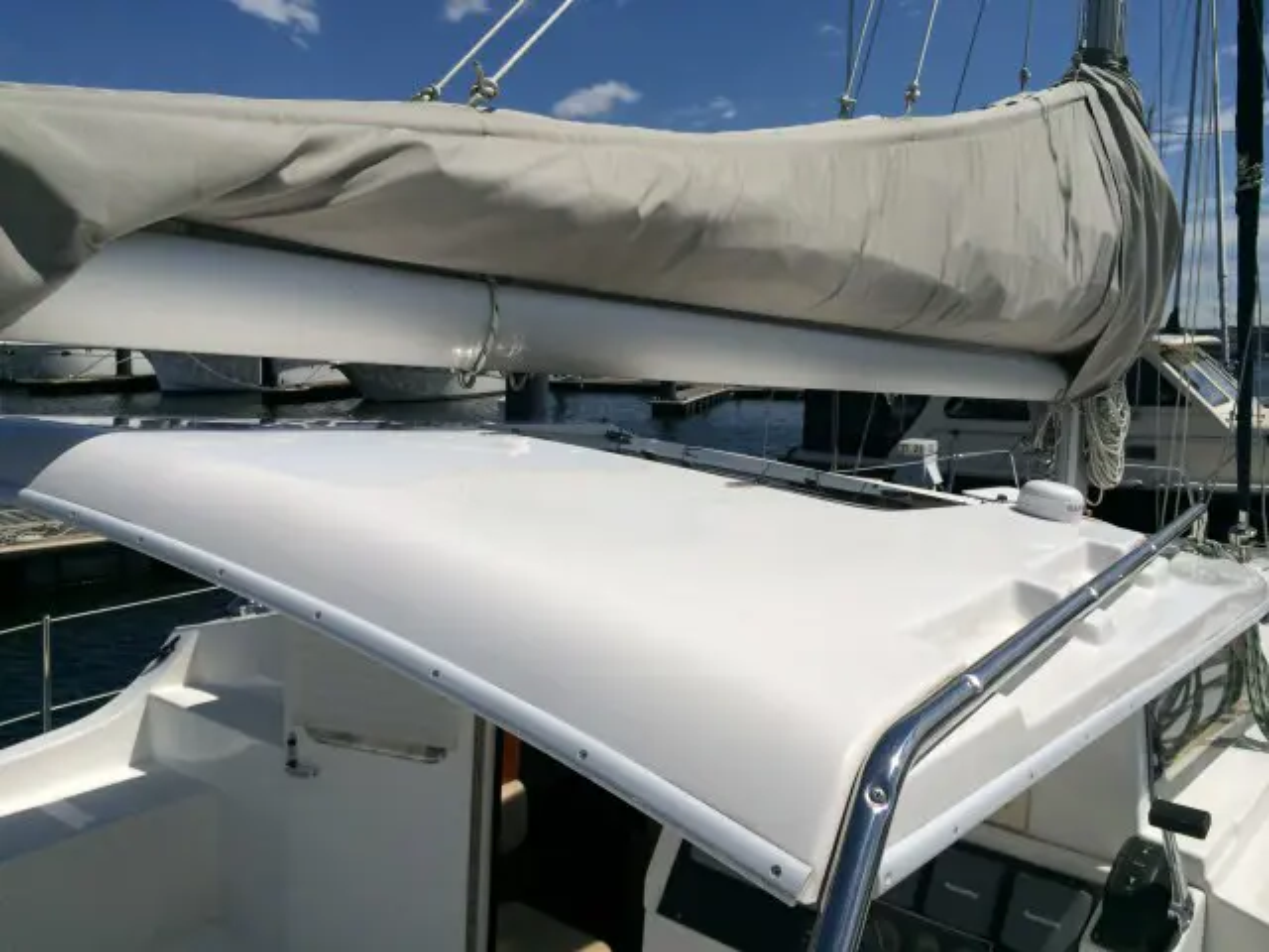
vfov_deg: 46.8
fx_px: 1100
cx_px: 634
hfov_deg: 60.0
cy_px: 476
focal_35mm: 30
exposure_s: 1/10309
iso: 40
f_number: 2.2
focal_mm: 4.12
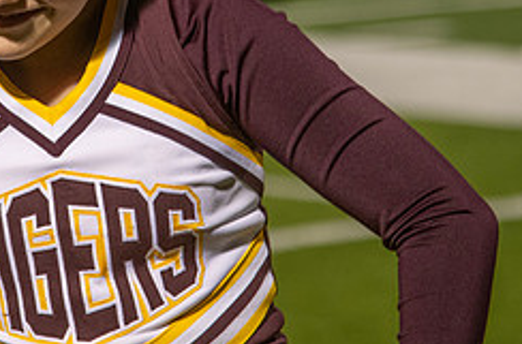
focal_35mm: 329
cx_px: 70
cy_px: -5
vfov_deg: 4.1
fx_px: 4755
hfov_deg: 6.3
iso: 640
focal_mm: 120
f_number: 4
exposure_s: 1/100
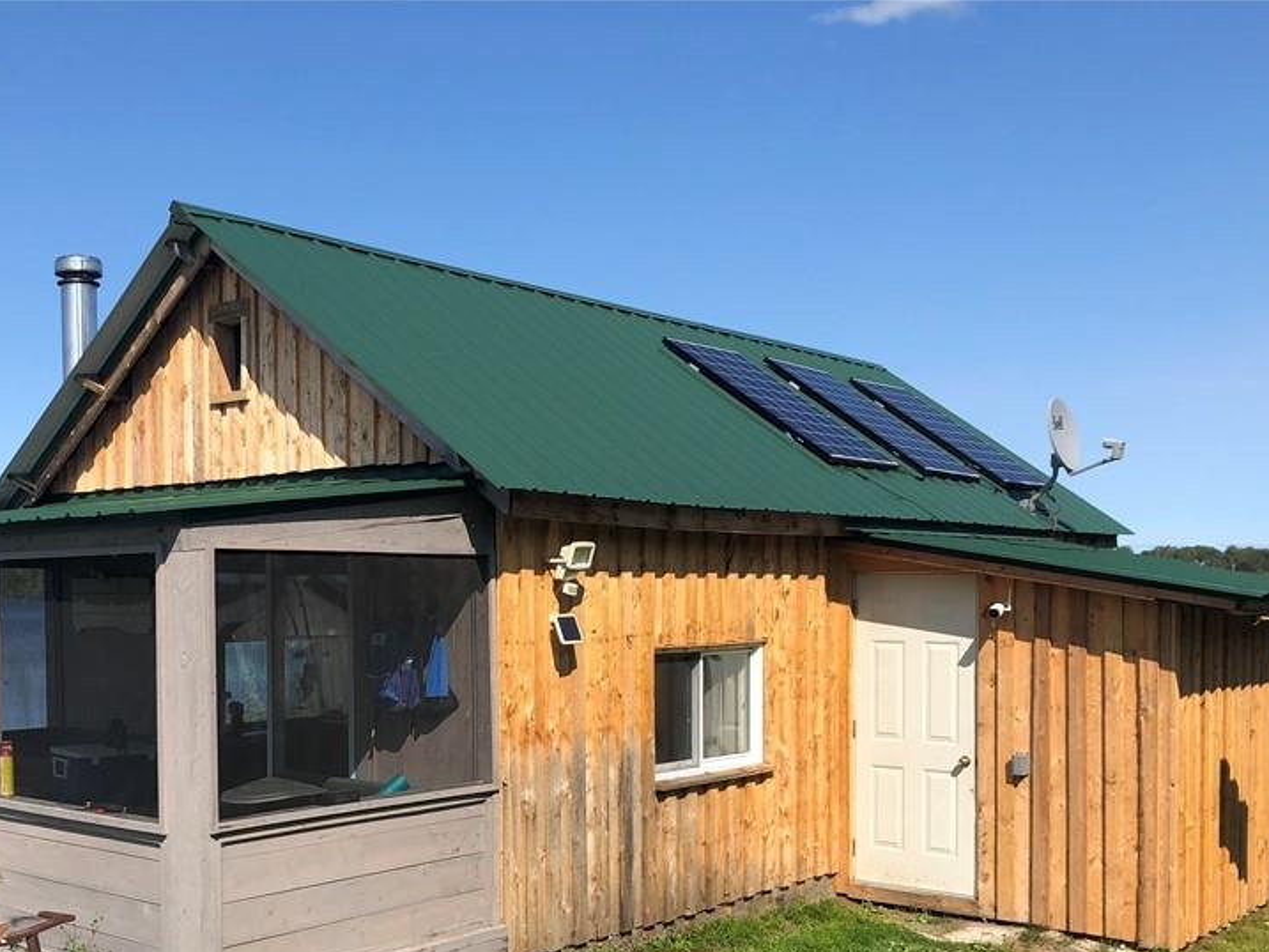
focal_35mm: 40
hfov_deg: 46.1
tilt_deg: -2.2
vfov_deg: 35.4
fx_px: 1467
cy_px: 678
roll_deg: +0.8
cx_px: 435
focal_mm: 4
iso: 20
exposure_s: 1/2088
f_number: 1.8
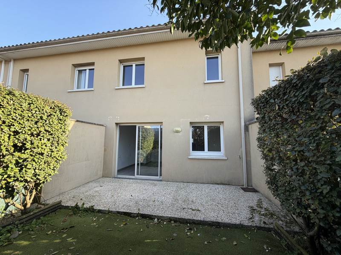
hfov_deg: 102.1
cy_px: 128
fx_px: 138
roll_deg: -0.1
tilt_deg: +5.6
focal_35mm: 14
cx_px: 170
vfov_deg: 85.7
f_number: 2.2
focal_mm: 2.22
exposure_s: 1/296
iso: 50
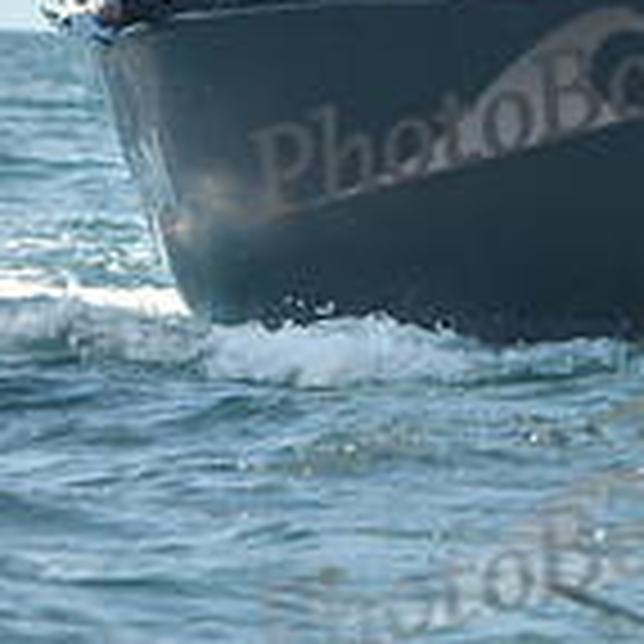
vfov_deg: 3.6
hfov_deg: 3.6
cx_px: 1121
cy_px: -196
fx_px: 10166
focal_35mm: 483
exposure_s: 1/640
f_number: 4.5
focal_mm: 140
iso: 320
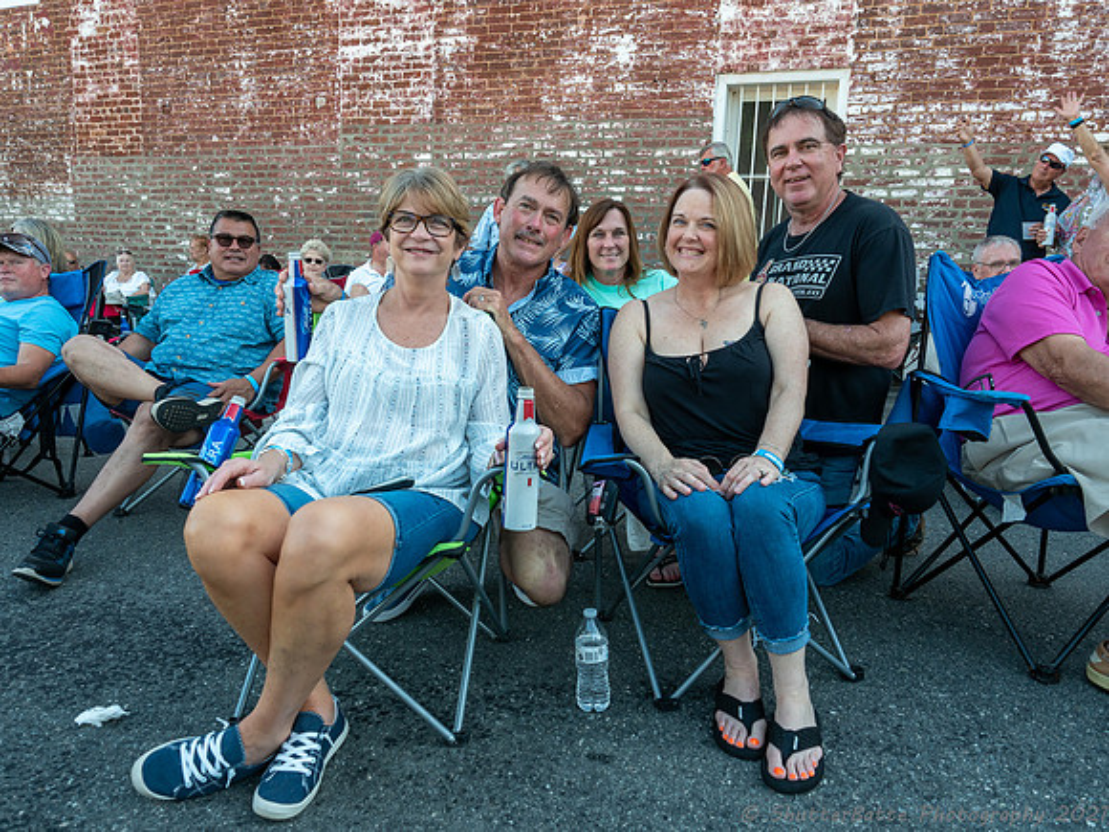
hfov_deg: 71.6
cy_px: 416
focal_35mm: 24
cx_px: 554
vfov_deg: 56.8
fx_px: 769
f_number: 4
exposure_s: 1/160
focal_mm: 12
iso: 200
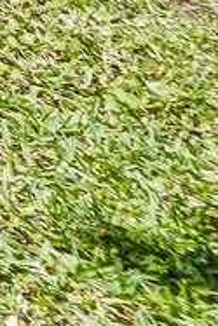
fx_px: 1487
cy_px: -684
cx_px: -1510
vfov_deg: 9.5
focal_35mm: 164
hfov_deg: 3.8
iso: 100
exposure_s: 1/90
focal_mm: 10
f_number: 8
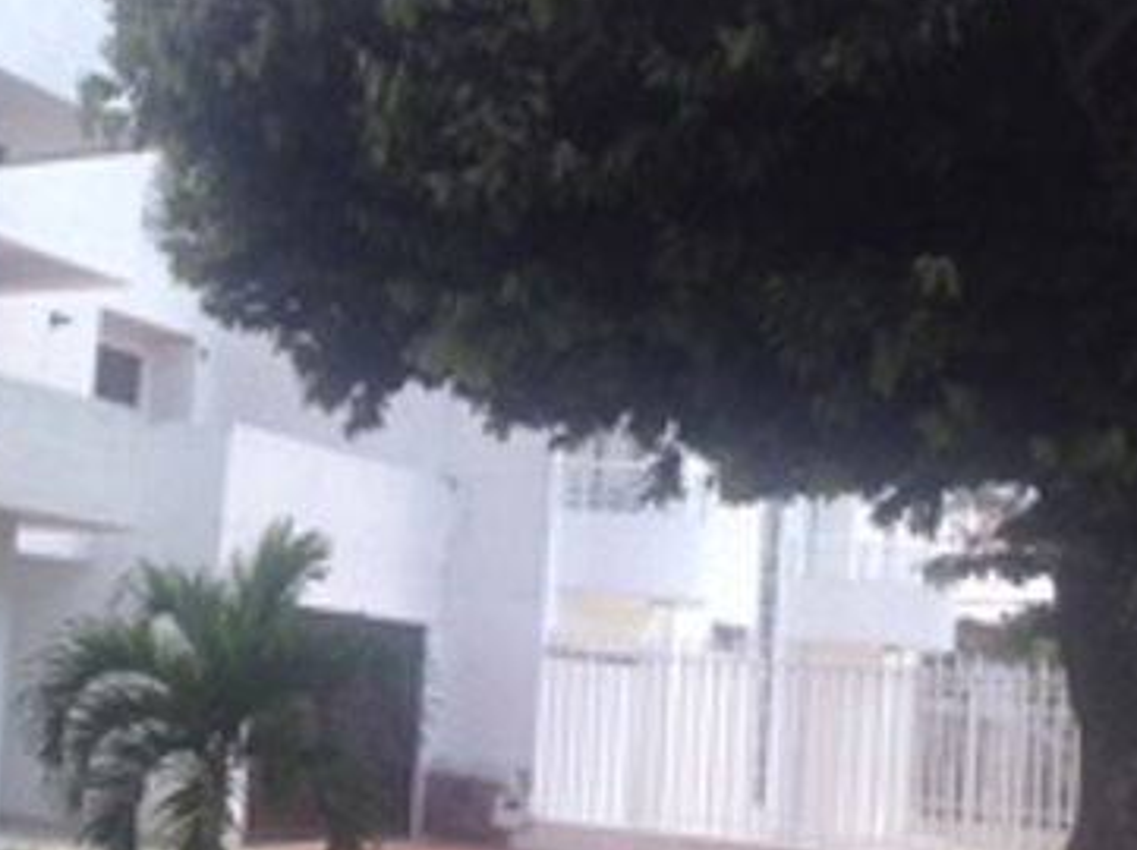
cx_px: 121
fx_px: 2002
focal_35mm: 61
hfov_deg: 30.4
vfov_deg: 23.8
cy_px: 611
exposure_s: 1/536
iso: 50
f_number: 2.4
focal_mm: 4.12
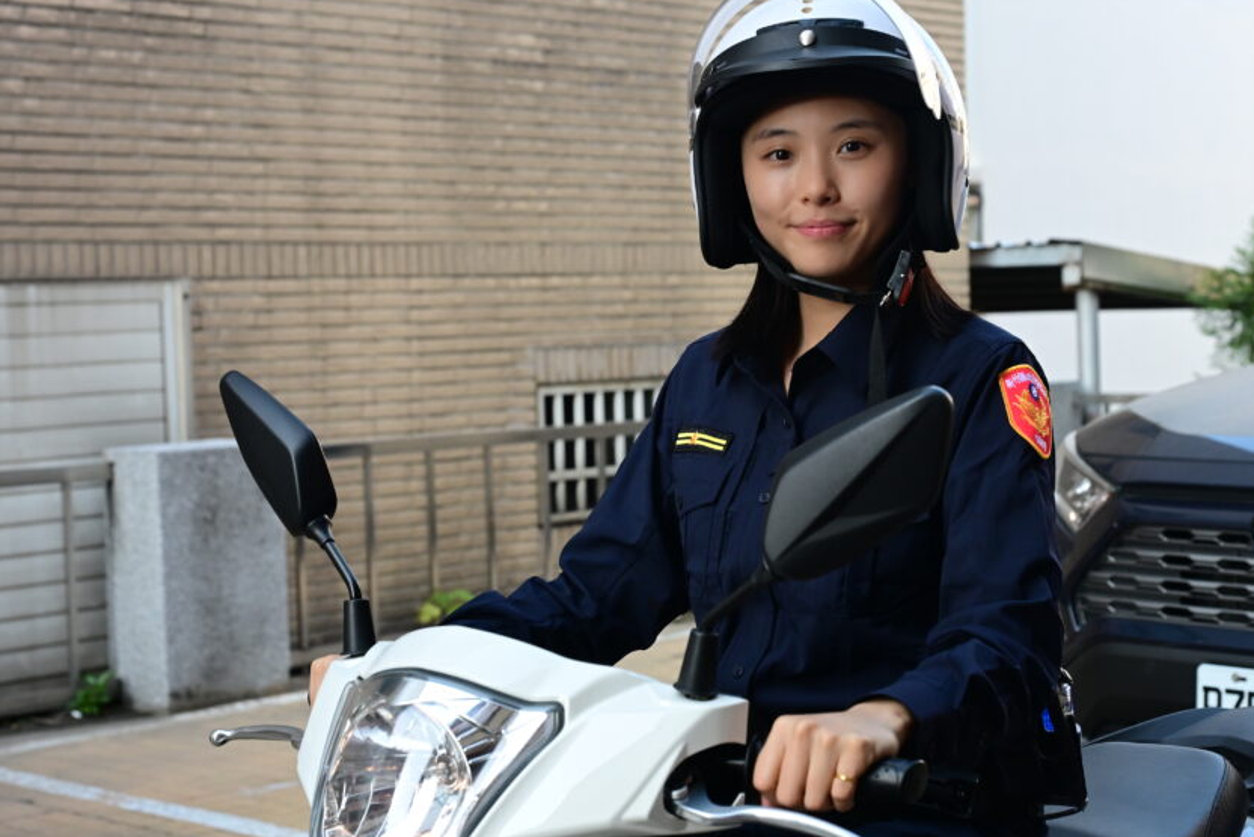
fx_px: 2230
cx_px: 769
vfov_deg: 21.2
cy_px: 425
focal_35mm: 64
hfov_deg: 31.3
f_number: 5.6
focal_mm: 52
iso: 1400
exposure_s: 1/500
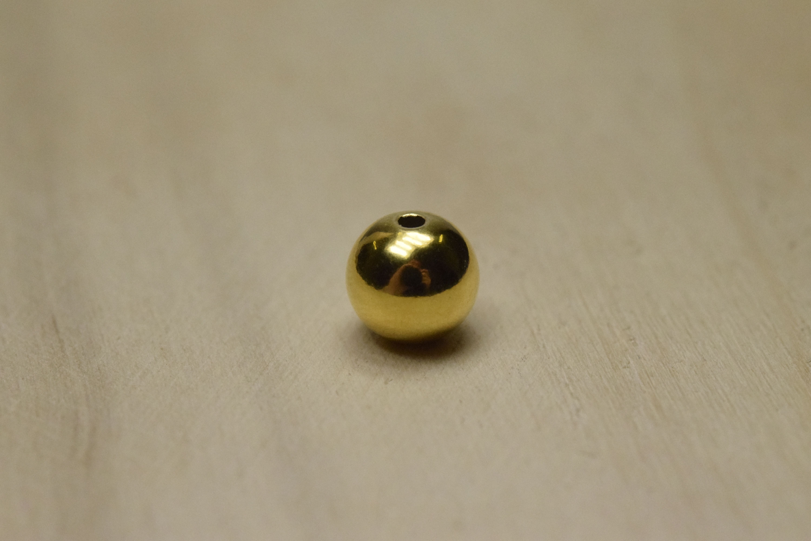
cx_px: 406
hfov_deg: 22.6
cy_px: 270
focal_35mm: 90
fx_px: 2027
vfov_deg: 15.2
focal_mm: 60
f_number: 11
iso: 6400
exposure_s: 1/2000
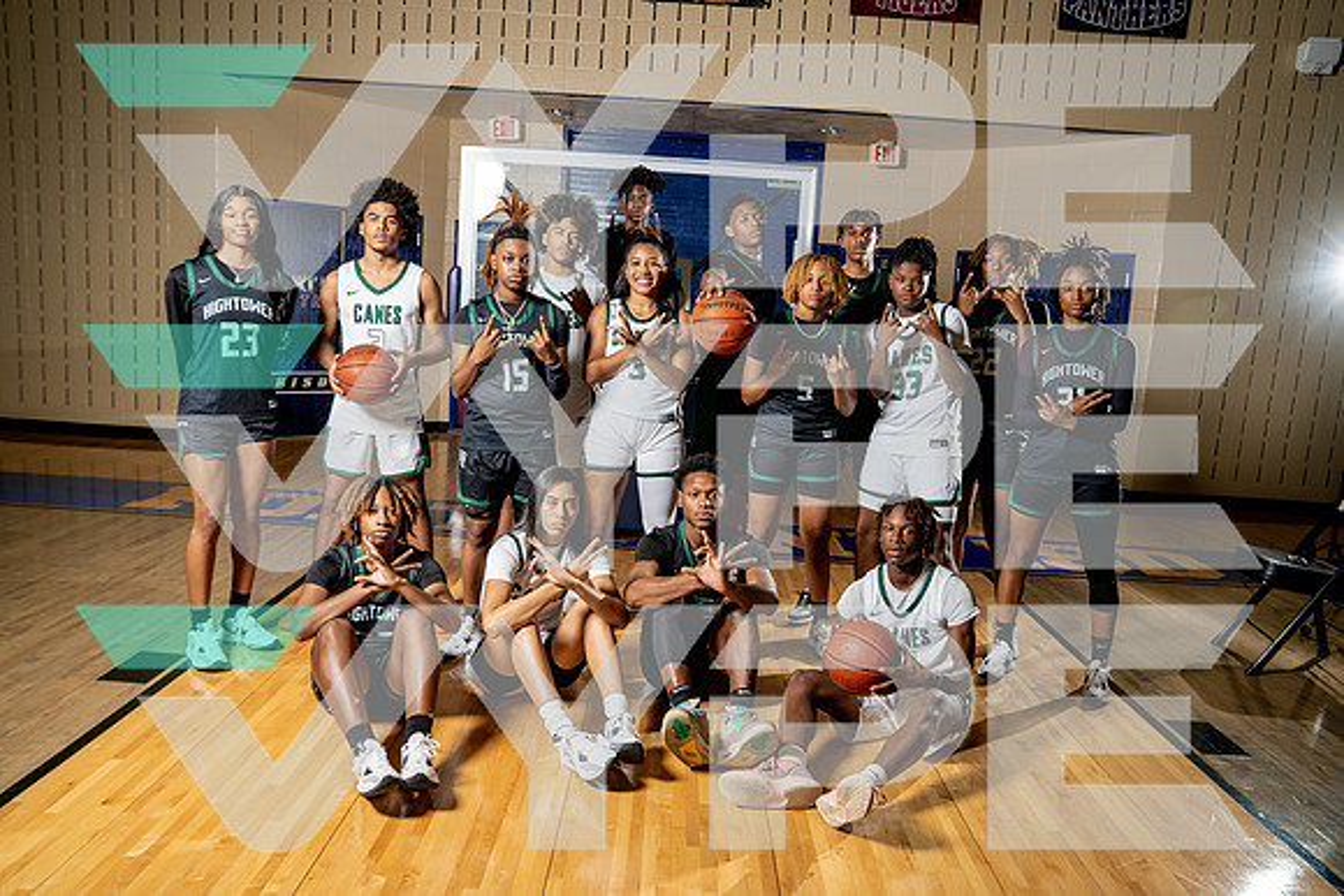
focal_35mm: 27
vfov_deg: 48.0
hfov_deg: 67.4
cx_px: 672
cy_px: 448
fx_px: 1008
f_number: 5.6
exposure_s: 1/250
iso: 400
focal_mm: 27
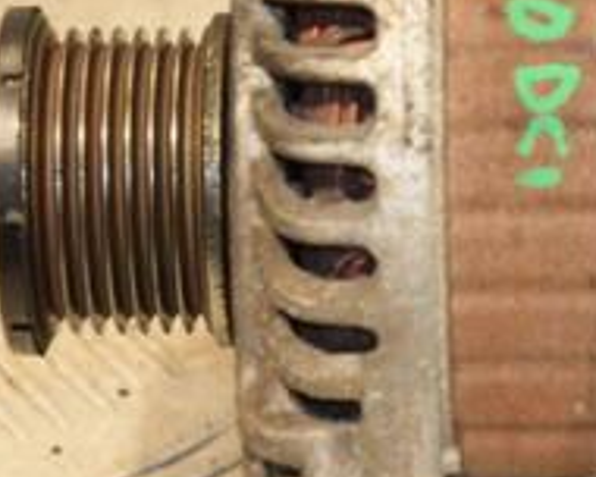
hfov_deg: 5.4
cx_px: 602
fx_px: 6262
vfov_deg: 4.4
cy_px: 289
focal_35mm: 355
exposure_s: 1/160
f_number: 5.3
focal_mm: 80
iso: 800
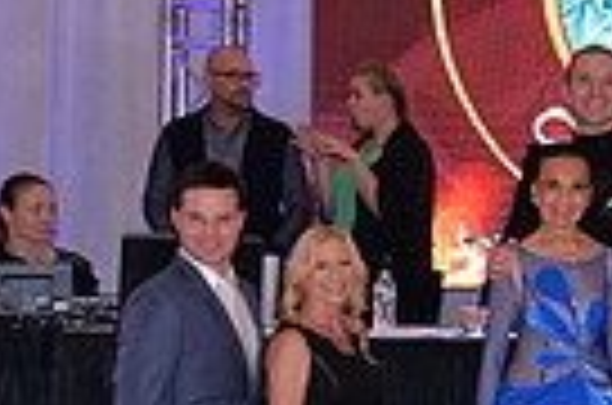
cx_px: 1134
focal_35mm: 162
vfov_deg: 8.4
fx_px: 2748
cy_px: 353
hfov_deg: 11.7
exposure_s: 1/250
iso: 1600
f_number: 5
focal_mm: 38
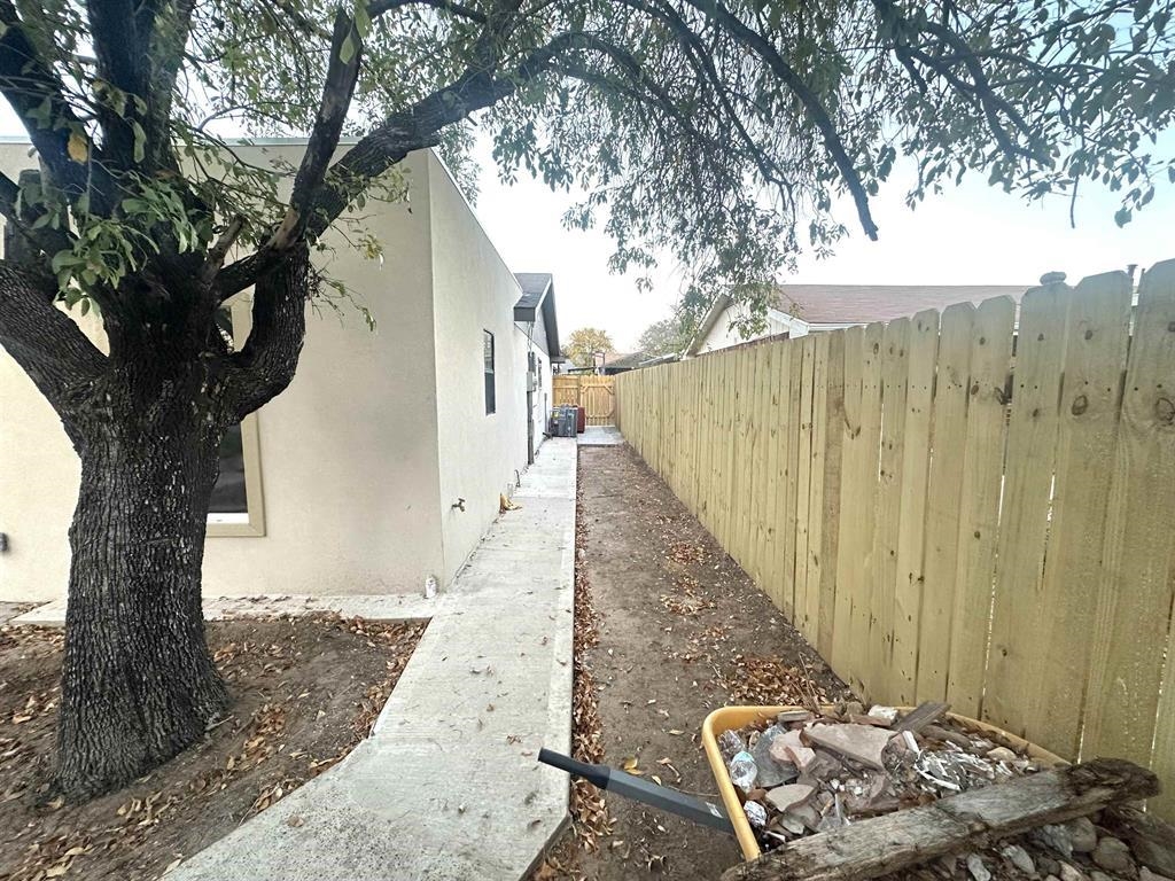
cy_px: 440
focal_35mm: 14
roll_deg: +0.5
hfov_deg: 102.1
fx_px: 475
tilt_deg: -4.5
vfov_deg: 85.7
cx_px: 588
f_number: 2.2
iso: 250
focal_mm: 2.22
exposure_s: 1/120
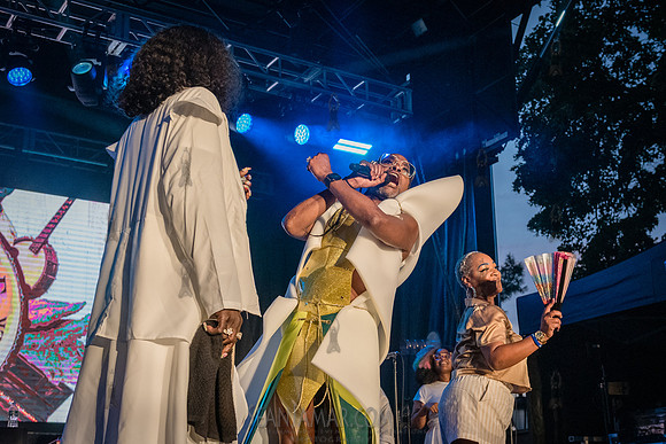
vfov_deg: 27.1
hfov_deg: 39.7
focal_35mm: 50
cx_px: 366
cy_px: 249
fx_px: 921
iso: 4000
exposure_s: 1/1000
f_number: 4
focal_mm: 38
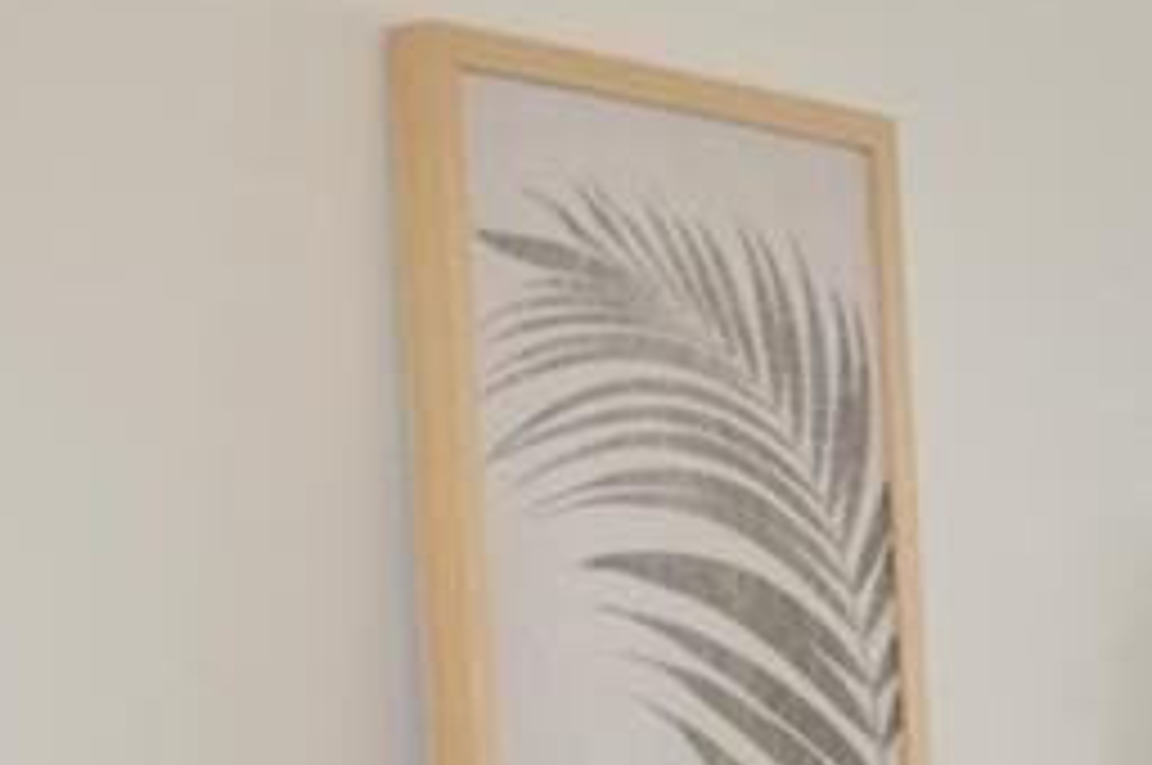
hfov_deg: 11.6
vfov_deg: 7.4
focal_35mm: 169
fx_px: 5401
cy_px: 2081
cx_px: 1818
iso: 400
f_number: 4
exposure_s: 1/60
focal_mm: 18
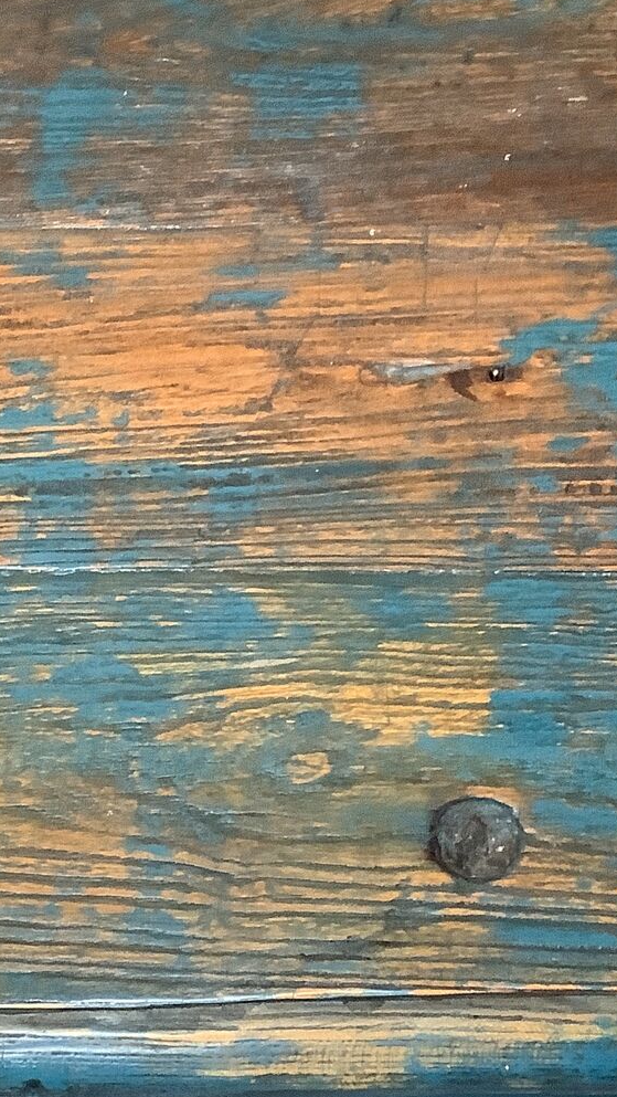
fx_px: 1977
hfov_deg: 17.4
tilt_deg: -61.5
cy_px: 528
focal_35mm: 68
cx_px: 571
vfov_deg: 31.0
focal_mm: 3.3
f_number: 2.4
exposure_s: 1/60
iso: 400
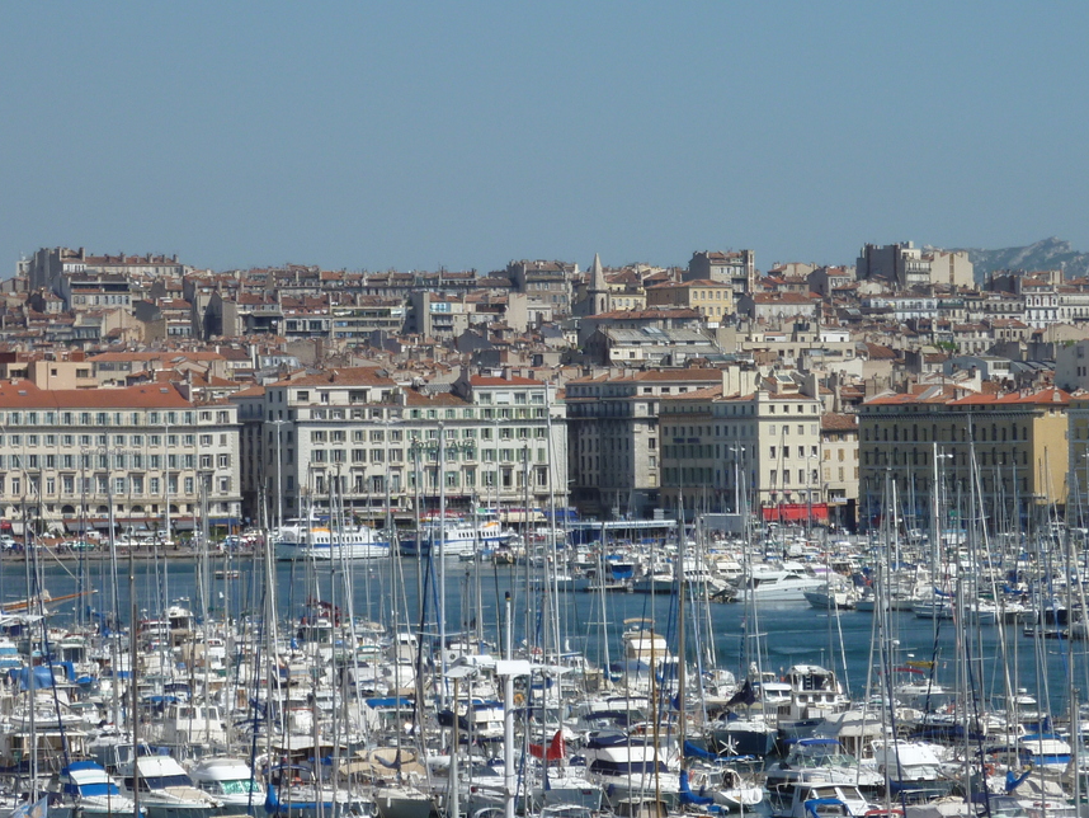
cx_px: 509
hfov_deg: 11.0
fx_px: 5633
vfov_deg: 8.3
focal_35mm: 179
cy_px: 353
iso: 80
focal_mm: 21
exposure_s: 1/800
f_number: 5.6
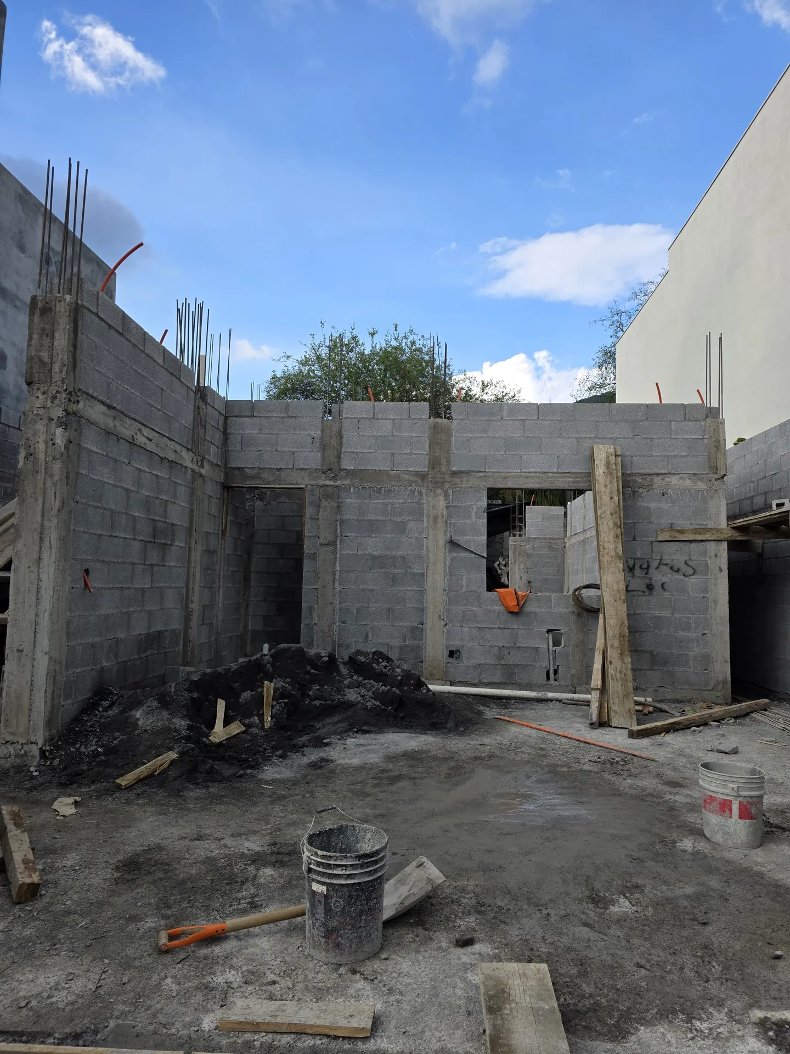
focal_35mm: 23
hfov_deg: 58.9
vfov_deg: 73.9
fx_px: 700
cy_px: 527
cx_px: 395
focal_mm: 6.3
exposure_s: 1/1973
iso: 80
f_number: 1.7
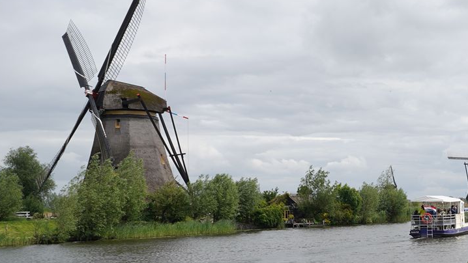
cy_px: 207
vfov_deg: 17.1
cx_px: 560
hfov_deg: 26.8
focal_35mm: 70
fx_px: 869
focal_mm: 24
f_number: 13
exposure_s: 1/100
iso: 100
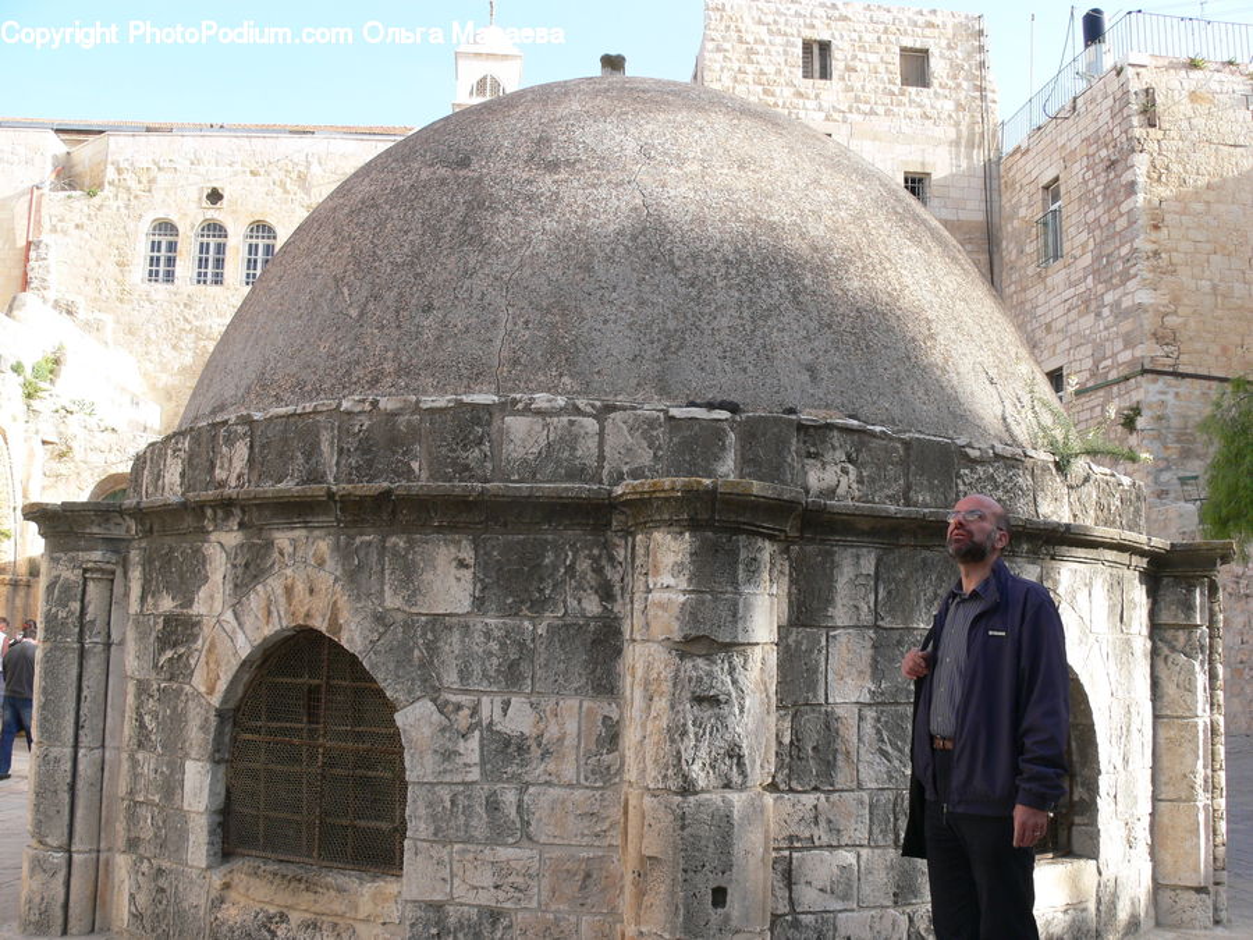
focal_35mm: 35
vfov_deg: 40.7
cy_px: 470
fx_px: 1267
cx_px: 626
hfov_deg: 52.6
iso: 80
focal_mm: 7.4
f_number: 4.5
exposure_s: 1/125
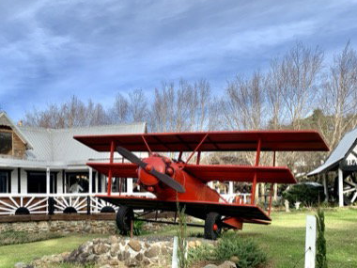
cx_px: 116
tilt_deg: +4.0
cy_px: 179
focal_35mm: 41
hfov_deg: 45.0
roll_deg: -0.1
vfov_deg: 34.8
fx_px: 423
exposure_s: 1/1332
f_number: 1.8
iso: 25
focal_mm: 4.25
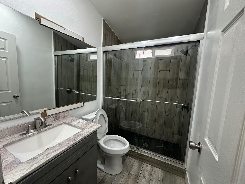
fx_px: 99
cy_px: 92
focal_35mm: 14
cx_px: 122
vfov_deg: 85.7
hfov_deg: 102.1
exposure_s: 1/60
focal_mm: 2.22
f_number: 2.2
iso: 200
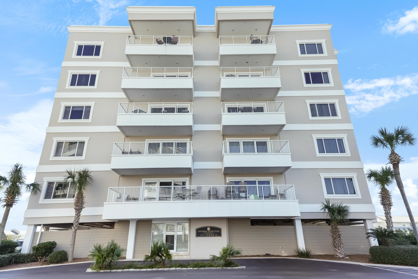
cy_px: 140
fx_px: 267
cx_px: 209
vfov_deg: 55.1
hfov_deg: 76.1
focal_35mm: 23
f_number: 11
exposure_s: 1/250
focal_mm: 23
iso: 800
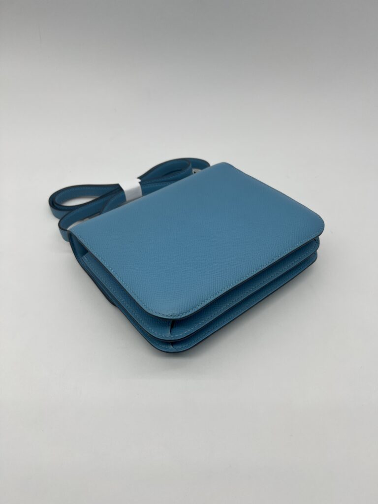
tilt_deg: -45.4
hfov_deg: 53.1
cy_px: 252
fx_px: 379
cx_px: 189
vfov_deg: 67.3
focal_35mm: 26
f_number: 1.5
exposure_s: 1/388
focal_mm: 5.7
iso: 50
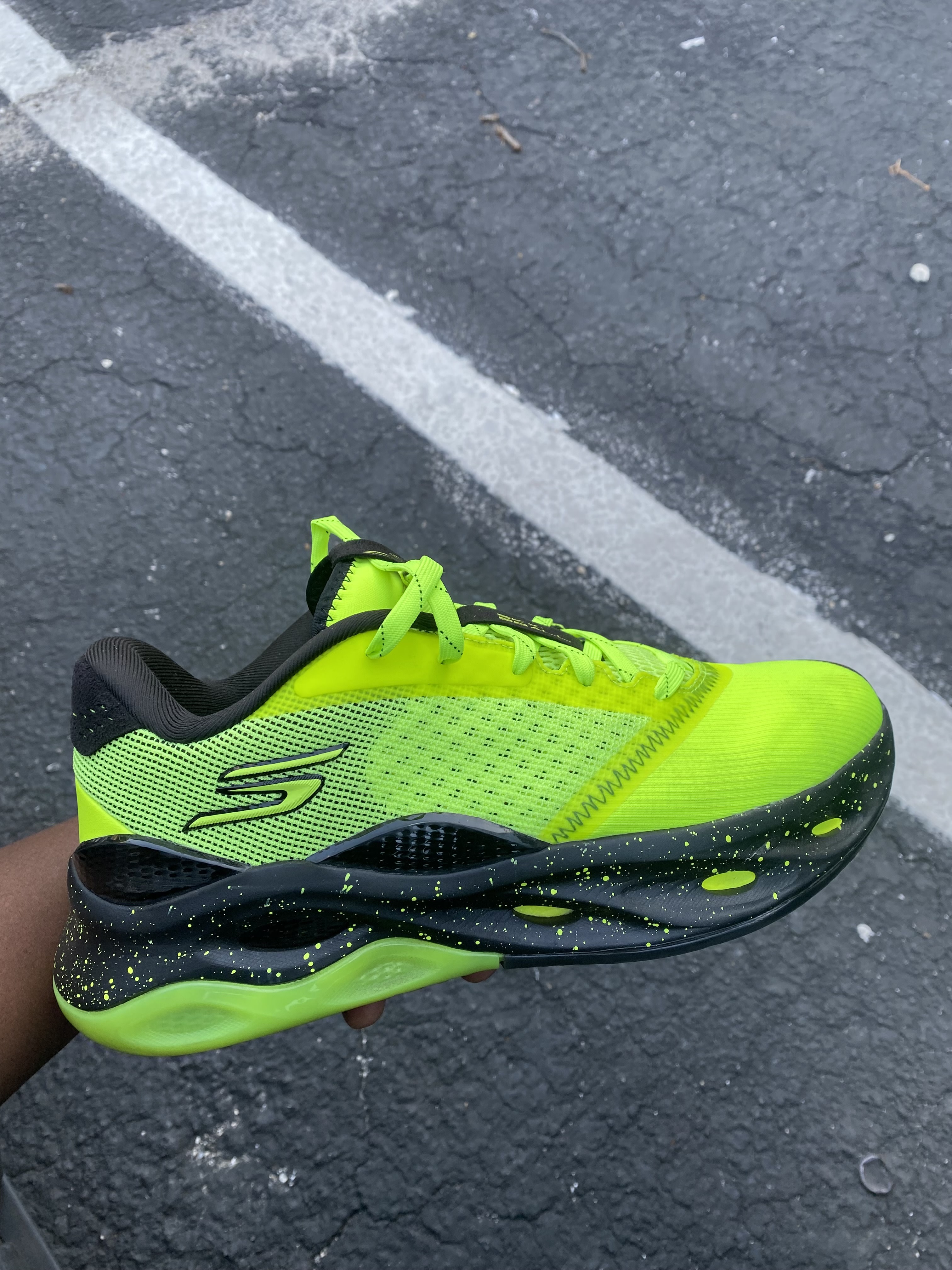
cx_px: 476
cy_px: 635
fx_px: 953
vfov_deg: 67.3
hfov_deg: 53.1
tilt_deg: -58.8
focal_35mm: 26
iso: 50
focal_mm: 4.2
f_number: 1.8
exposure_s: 1/122
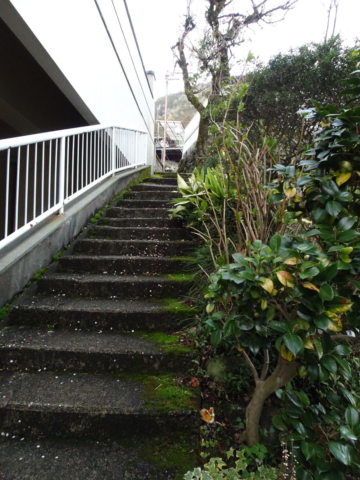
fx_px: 333
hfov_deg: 56.8
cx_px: 180
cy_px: 240
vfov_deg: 71.6
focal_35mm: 24
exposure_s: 1/30
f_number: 3.5
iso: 800
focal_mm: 4.1
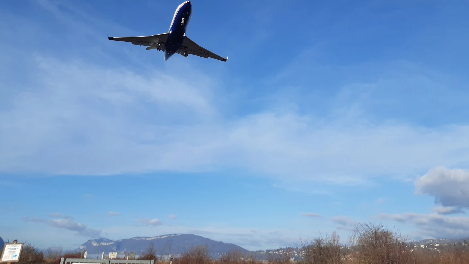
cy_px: 87
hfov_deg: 66.1
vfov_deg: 39.7
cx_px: 239
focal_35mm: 29
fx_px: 361
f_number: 1.7
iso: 40
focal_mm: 3.92
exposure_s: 1/1815
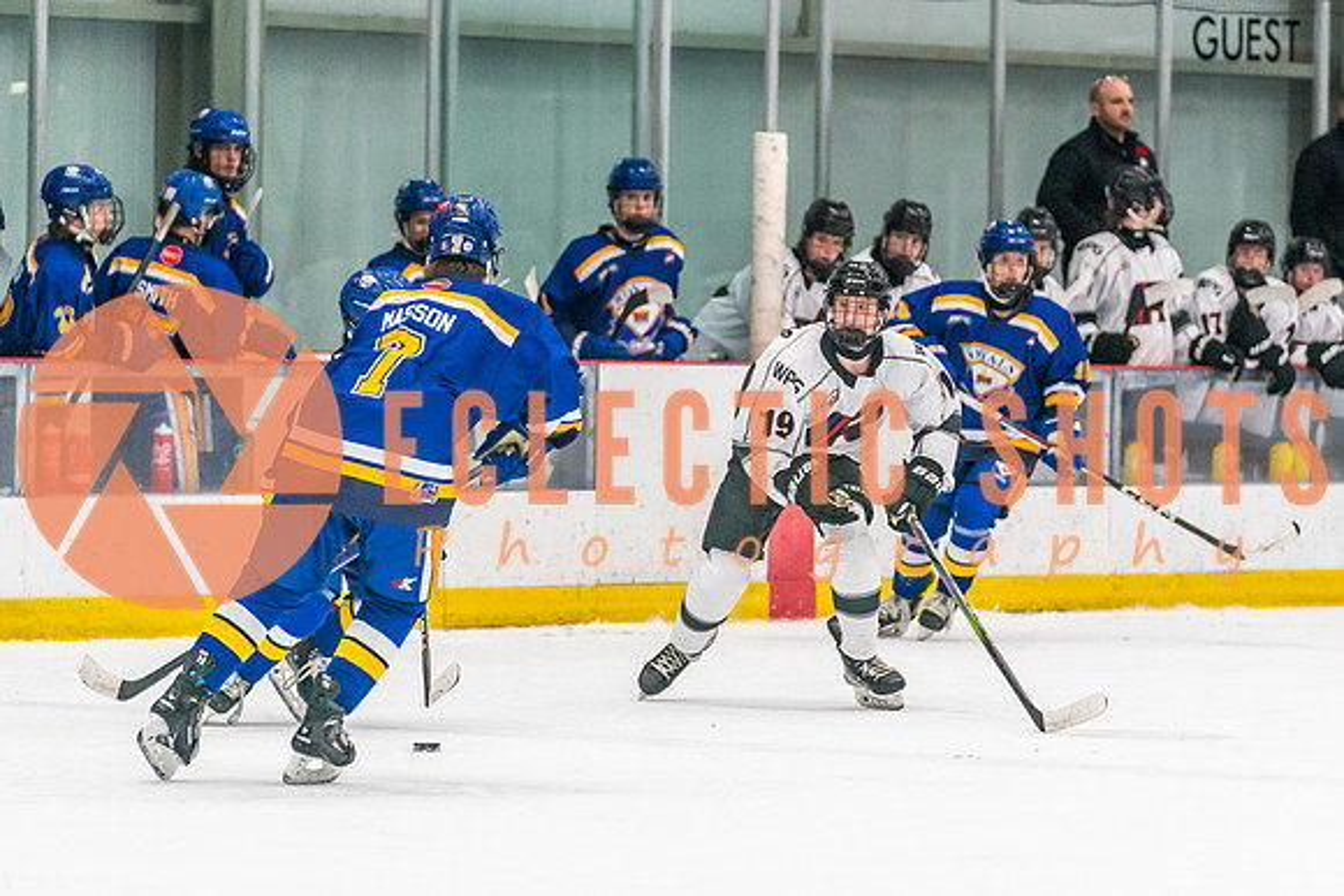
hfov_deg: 8.5
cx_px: 807
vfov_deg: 5.7
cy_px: 448
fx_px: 9045
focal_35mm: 242
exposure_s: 1/1250
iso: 3200
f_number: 2.8
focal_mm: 151
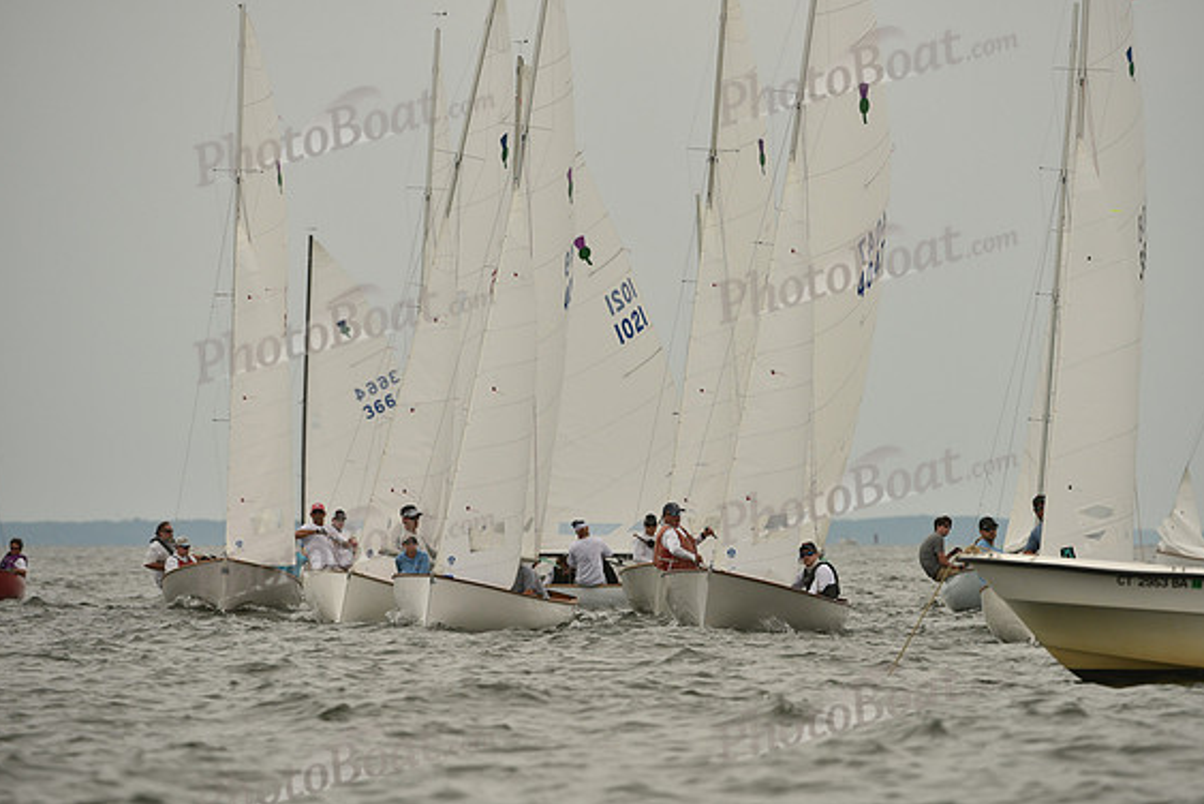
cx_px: 607
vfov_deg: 3.7
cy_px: 409
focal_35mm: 371
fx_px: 12414
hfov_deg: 5.6
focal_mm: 360
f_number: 5.6
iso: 320
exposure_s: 1/1250
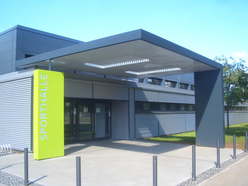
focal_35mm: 35
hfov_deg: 52.6
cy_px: 93
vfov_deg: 40.7
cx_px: 124
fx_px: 251
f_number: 4.3
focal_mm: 5.8
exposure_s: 1/125
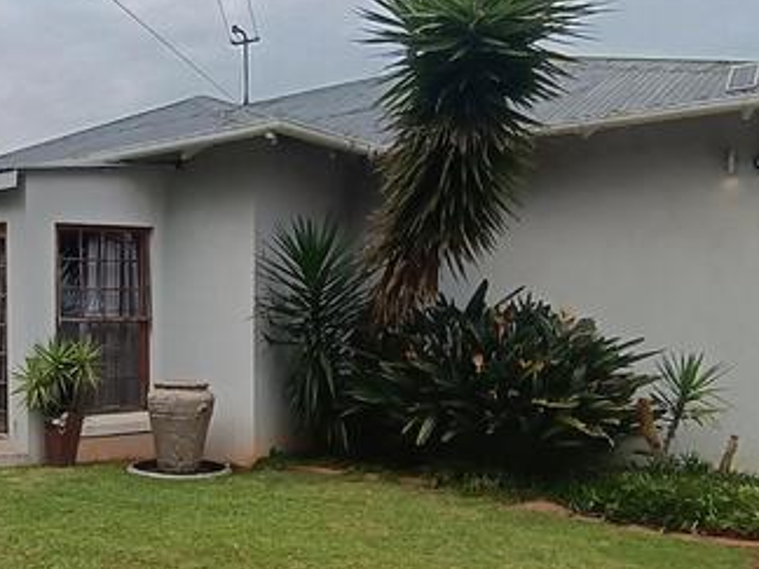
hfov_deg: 41.0
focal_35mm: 42
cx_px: 63
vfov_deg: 34.2
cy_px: 351
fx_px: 921
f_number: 2.2
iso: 102
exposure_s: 1/822
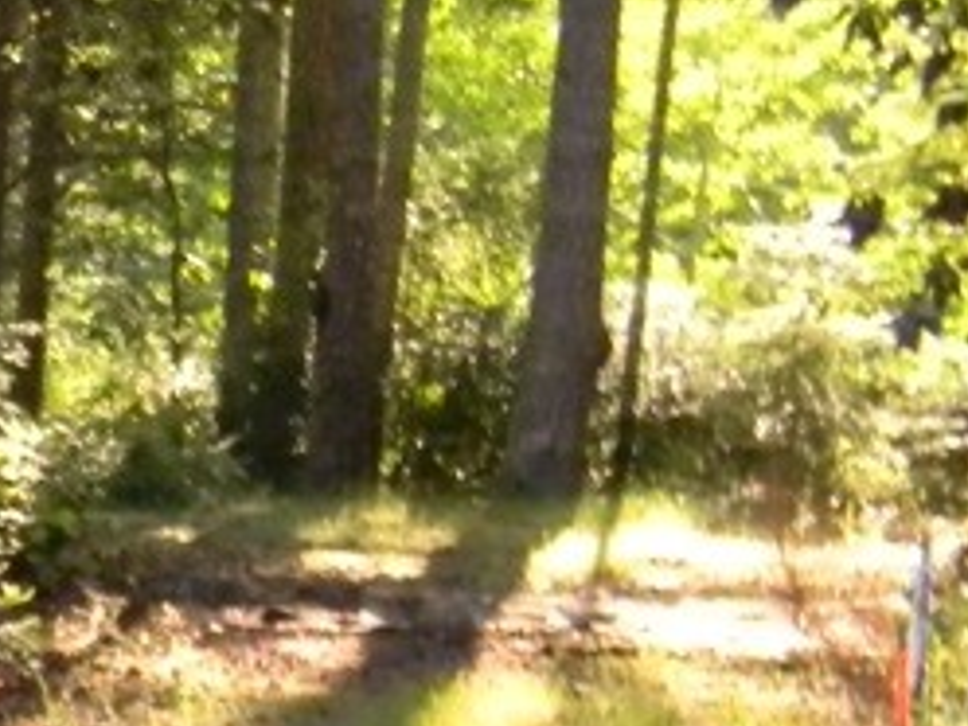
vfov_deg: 8.7
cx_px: -902
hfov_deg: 10.8
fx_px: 4726
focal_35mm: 169
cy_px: 742
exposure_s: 1/59.6
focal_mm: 7.3
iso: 159
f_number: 3.8
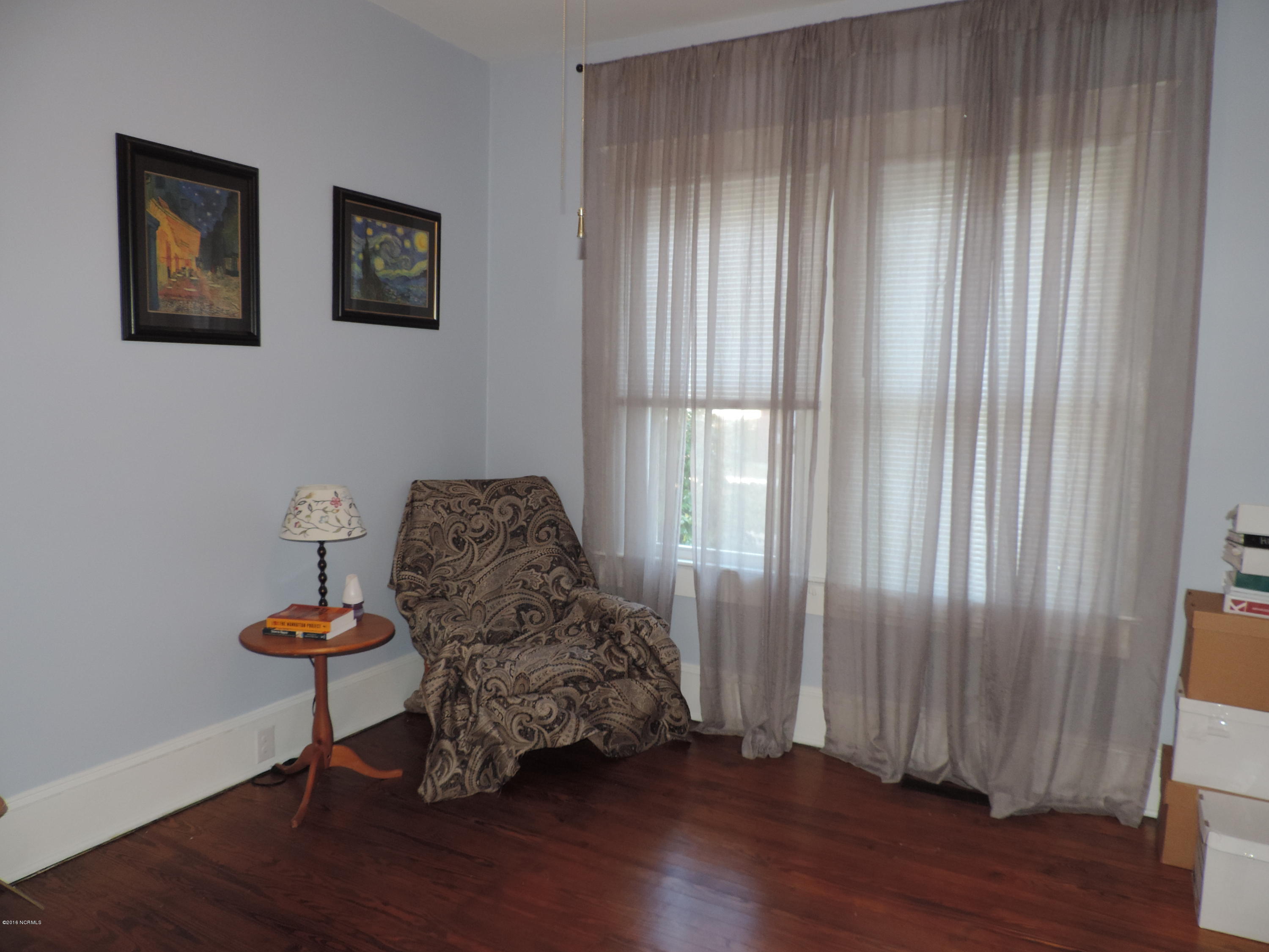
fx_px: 880
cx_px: 634
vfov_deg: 56.8
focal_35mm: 24
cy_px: 476
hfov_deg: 71.6
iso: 200
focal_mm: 4.3
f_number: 3
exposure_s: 1/30
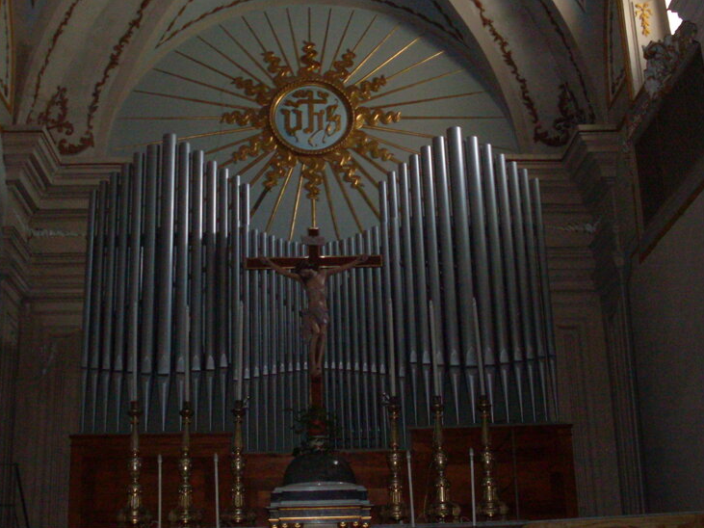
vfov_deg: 28.0
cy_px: 276
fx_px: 1057
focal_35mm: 52
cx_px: 359
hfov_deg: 36.8
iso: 240
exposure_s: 1/45
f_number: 2.8
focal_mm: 6.3
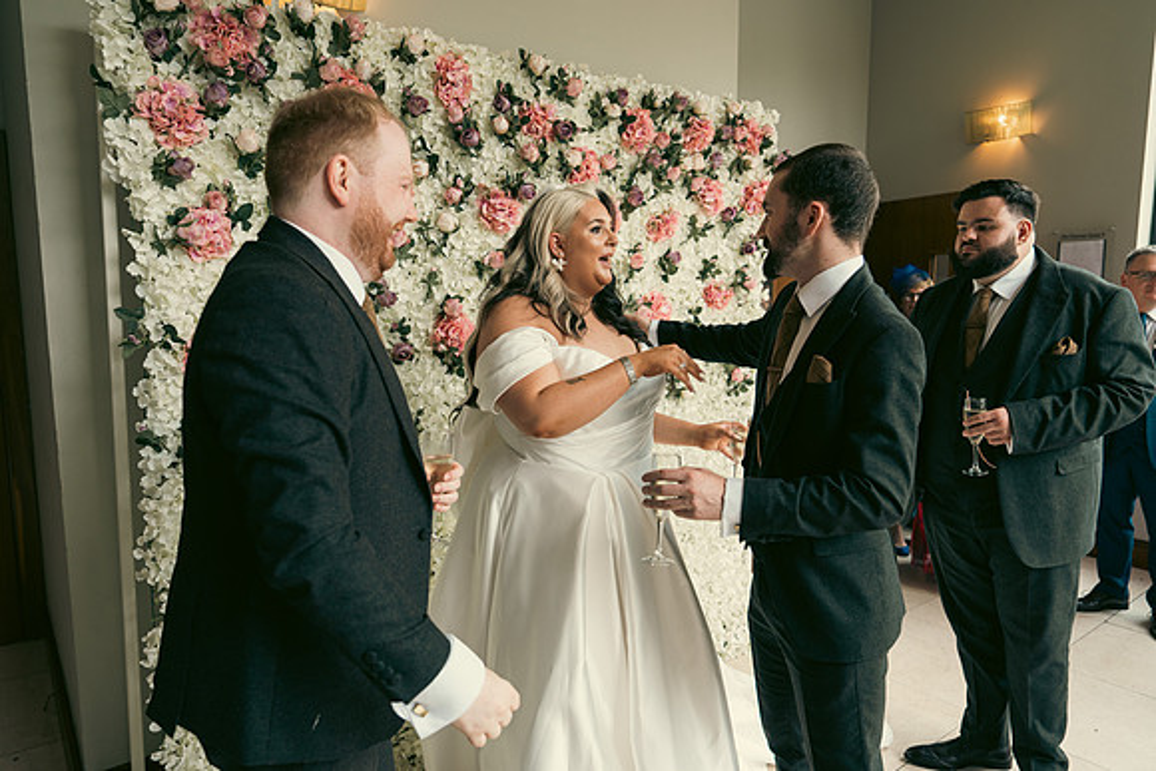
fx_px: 771
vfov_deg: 53.2
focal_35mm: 24
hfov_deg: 73.7
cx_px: 578
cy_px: 386
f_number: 3.5
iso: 400
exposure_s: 1/160
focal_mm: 24
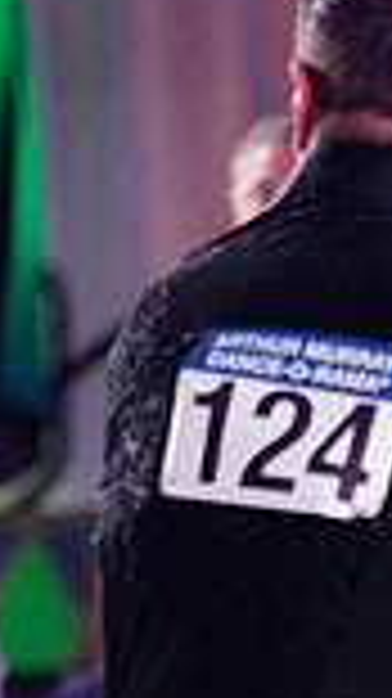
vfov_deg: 4.1
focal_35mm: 528
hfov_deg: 2.3
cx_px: 759
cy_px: 1022
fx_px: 9773
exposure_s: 1/640
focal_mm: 135
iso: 2500
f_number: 2.8
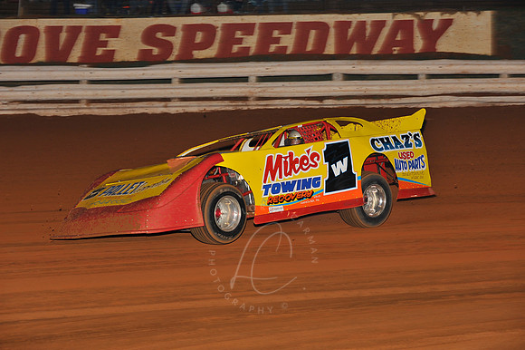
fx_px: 1530
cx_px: 262
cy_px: 175
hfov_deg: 19.5
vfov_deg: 13.0
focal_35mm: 105
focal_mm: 105
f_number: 5.6
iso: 500
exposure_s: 1/250
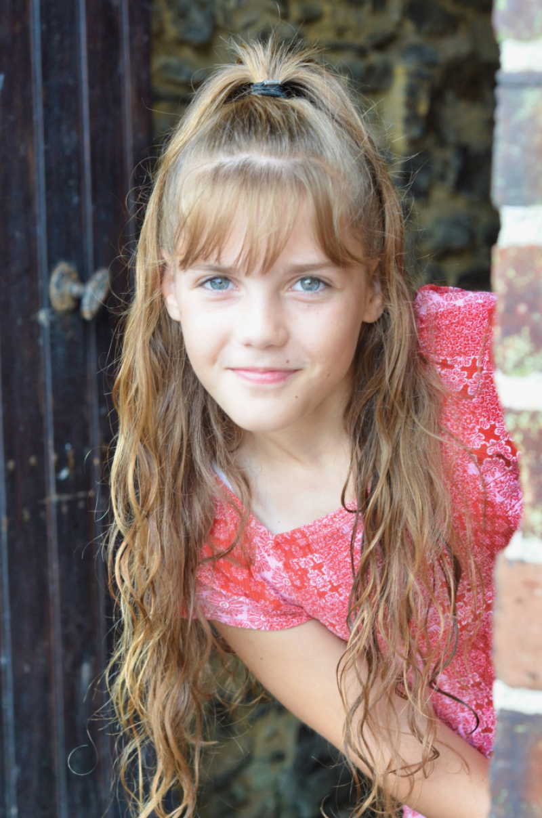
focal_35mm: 75
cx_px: 271
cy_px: 409
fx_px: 1701
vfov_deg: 27.0
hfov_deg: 18.1
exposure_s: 1/125
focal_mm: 50
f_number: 5.6
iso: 360
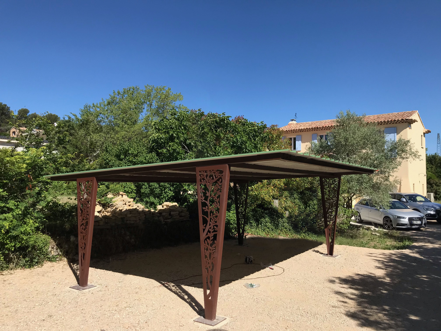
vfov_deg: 49.7
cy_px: 166
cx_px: 220
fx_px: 357
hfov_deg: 63.4
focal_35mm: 28
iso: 20
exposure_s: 1/2591
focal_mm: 3.99
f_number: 1.8
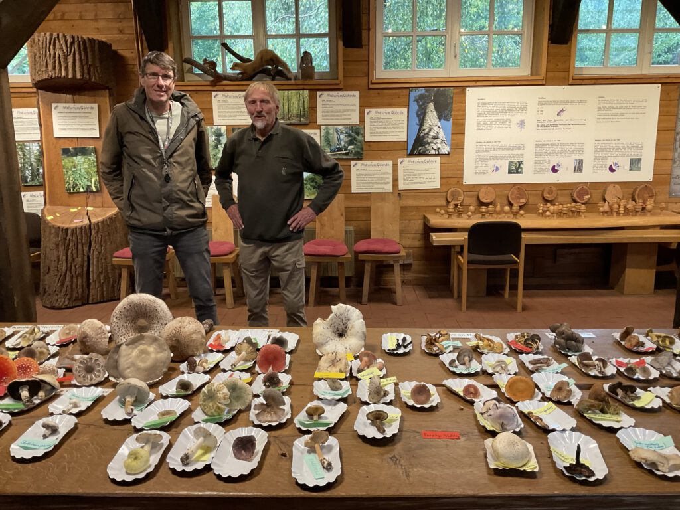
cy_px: 255
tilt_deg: -12.0
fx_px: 570
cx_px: 340
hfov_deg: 61.7
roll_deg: -0.4
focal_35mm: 29
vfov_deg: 48.2
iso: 160
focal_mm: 3
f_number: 1.8
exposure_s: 1/60
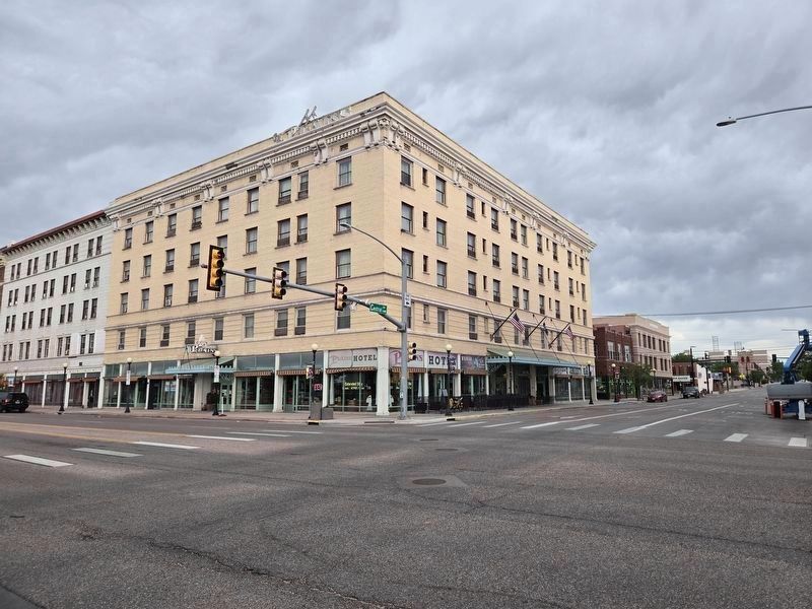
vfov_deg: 58.9
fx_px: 540
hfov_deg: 73.9
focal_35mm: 23
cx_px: 406
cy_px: 304
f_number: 1.8
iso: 25
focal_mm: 5.4
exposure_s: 1/349
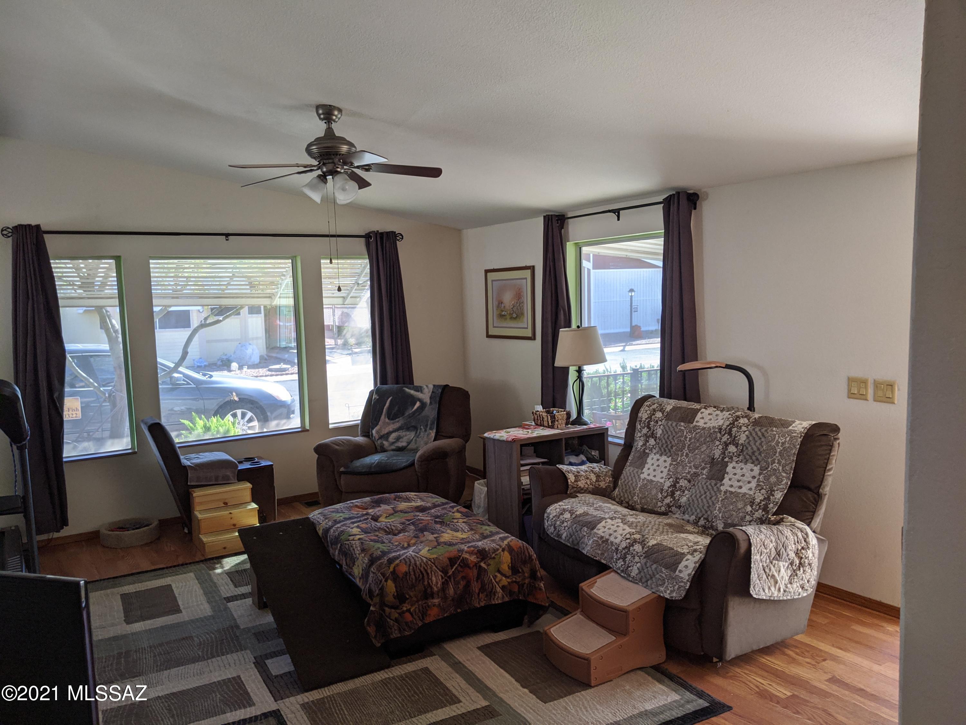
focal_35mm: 27
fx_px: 753
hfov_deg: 65.3
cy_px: 362
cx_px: 483
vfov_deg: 51.4
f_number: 1.8
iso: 90
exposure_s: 1/120
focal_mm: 4.44
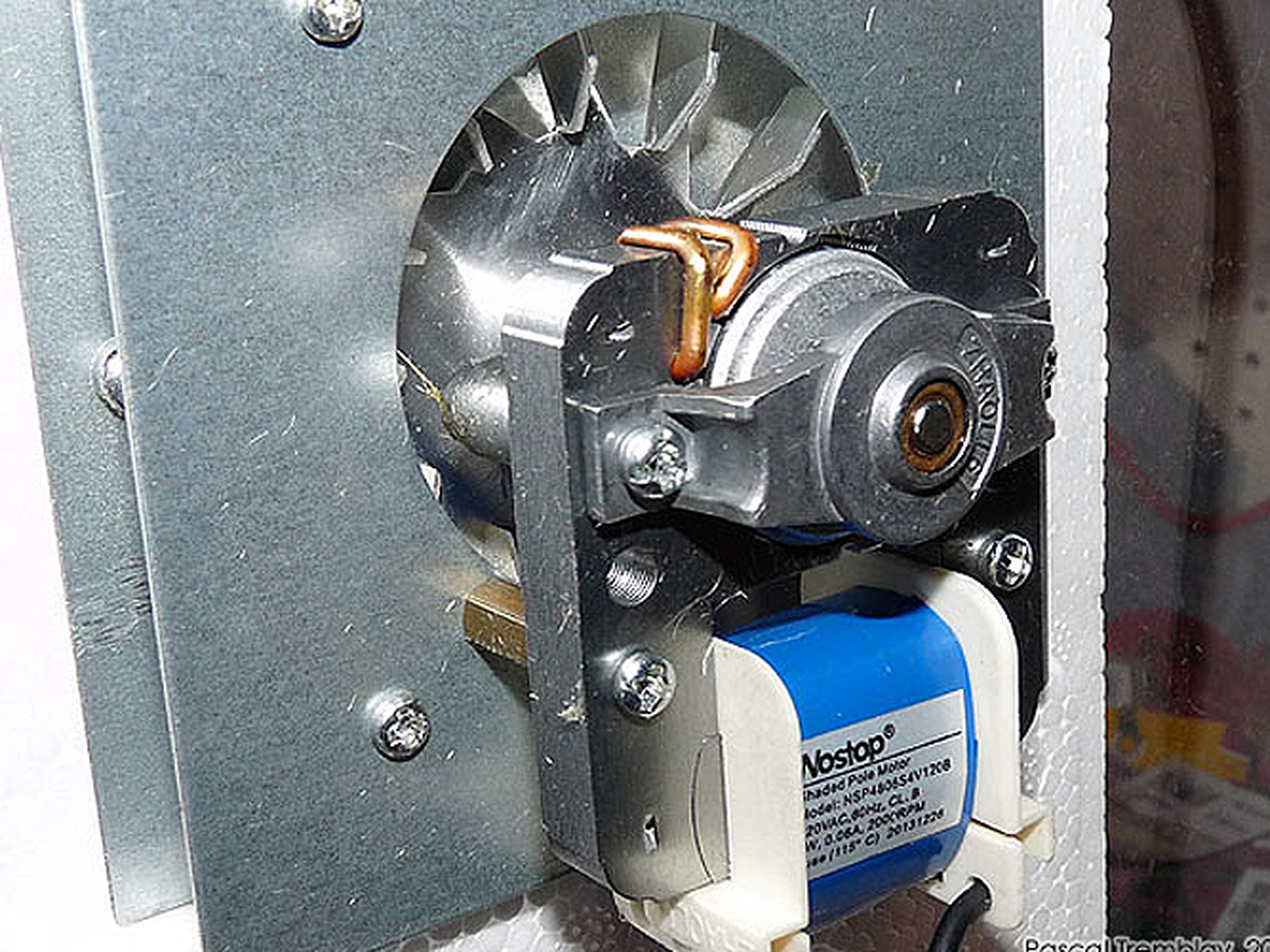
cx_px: 630
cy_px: 468
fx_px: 1944
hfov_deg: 36.2
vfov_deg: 27.5
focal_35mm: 53
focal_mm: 4.8
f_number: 4
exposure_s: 1/30
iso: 100
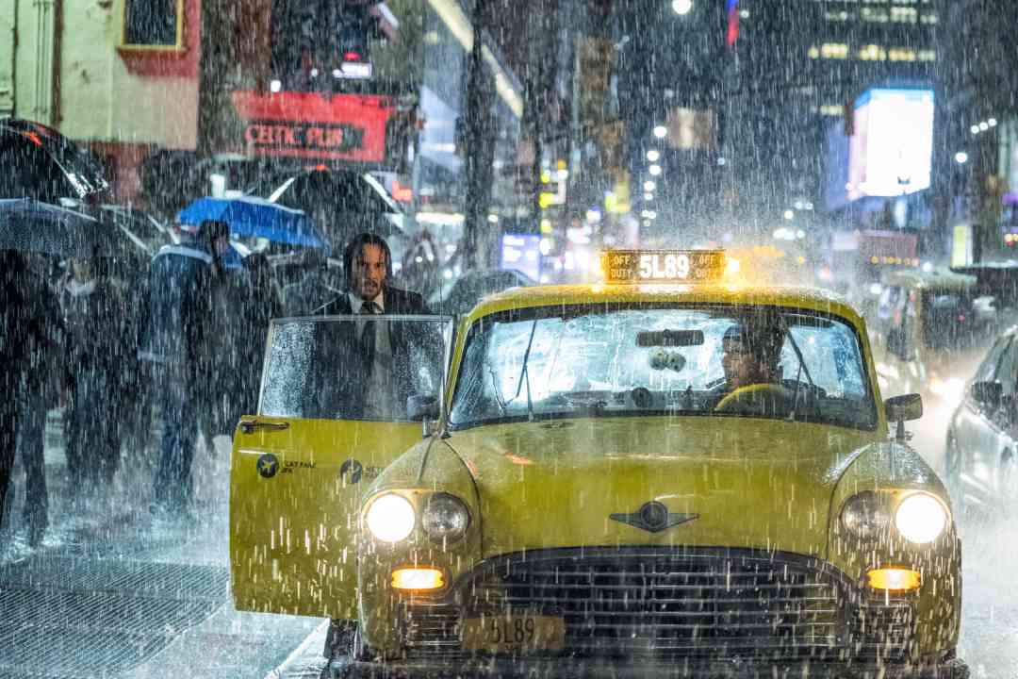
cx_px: 509
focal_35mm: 103
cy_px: 340
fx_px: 2912
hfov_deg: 19.8
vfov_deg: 13.3
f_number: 2.8
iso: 4000
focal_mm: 68.7
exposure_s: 1/200
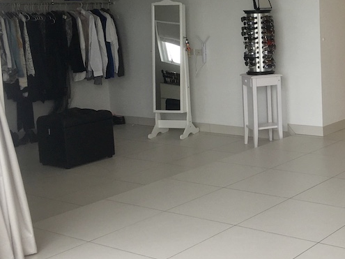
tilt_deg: -7.6
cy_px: 76
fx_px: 598
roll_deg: +1.5
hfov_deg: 30.7
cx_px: 312
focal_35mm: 60
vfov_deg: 24.2
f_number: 2.2
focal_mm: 4.15
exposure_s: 1/398
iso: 25
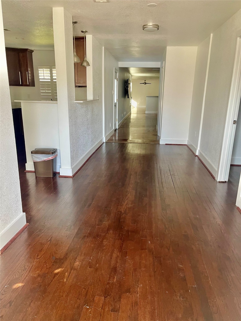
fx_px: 232
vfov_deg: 69.4
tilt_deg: -15.9
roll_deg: -0.7
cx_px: 120
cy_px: 160
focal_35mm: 25
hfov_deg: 54.9
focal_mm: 5.1
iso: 125
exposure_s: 1/60
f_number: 1.6
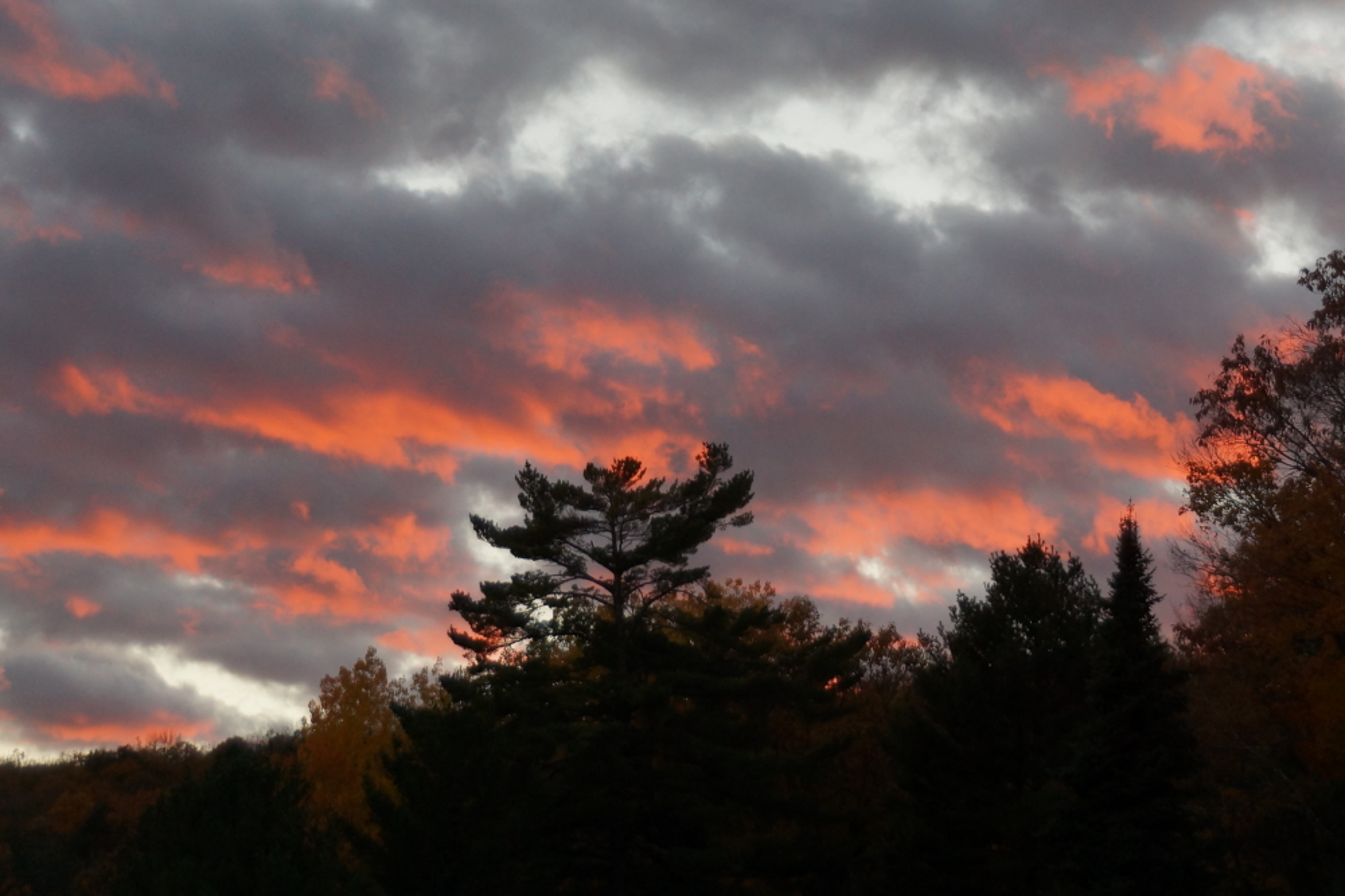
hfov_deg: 33.4
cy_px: 448
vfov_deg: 22.6
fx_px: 2241
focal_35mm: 60
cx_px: 672
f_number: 4.5
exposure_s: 1/80
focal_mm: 40
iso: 400
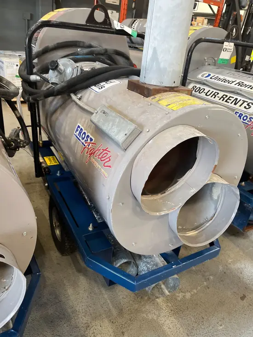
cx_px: 126
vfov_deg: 67.3
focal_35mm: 26
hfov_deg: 53.1
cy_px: 168
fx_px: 253
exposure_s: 1/60
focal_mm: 5.1
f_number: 1.6
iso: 125
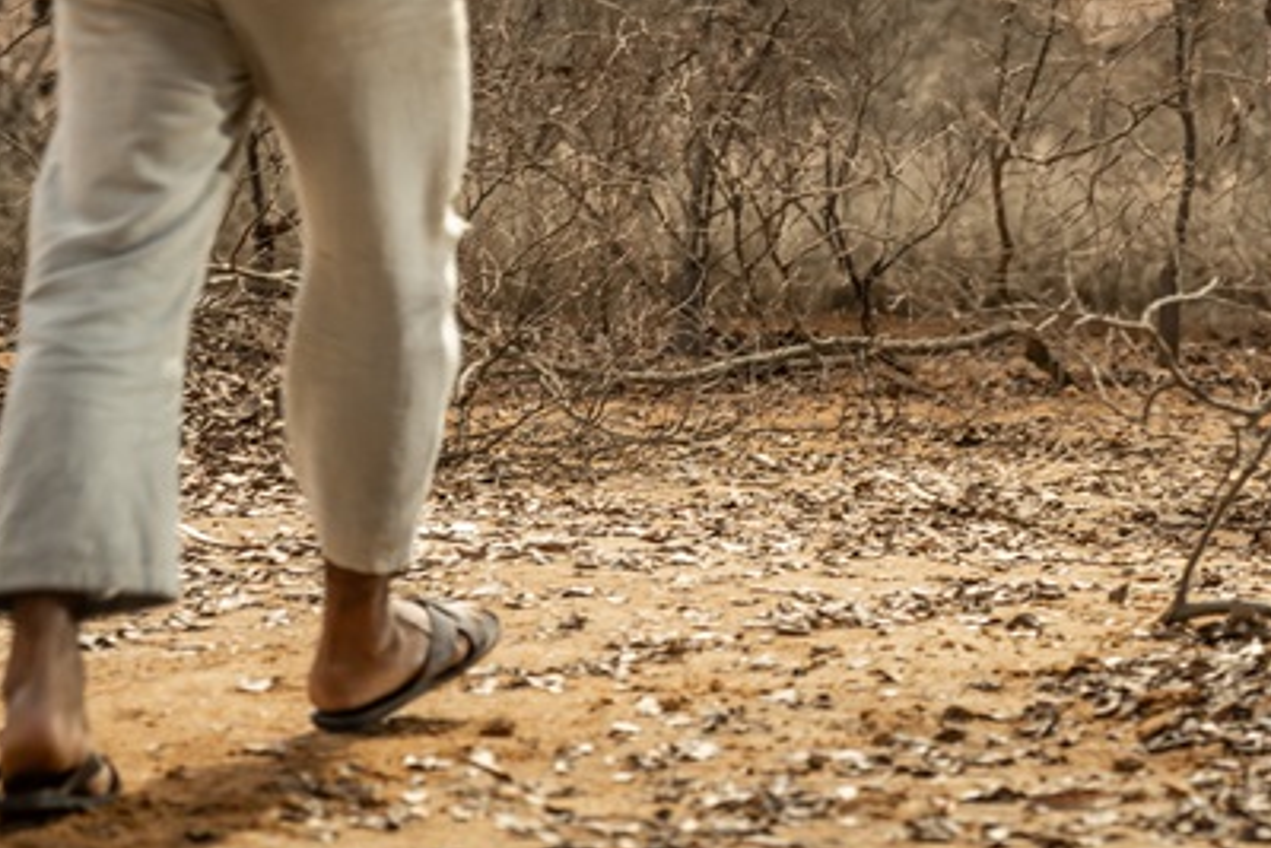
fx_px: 4697
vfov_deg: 10.2
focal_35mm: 133
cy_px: -122
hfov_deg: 15.2
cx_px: 1236
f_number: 2.8
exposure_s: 1/100
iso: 100
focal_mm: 56
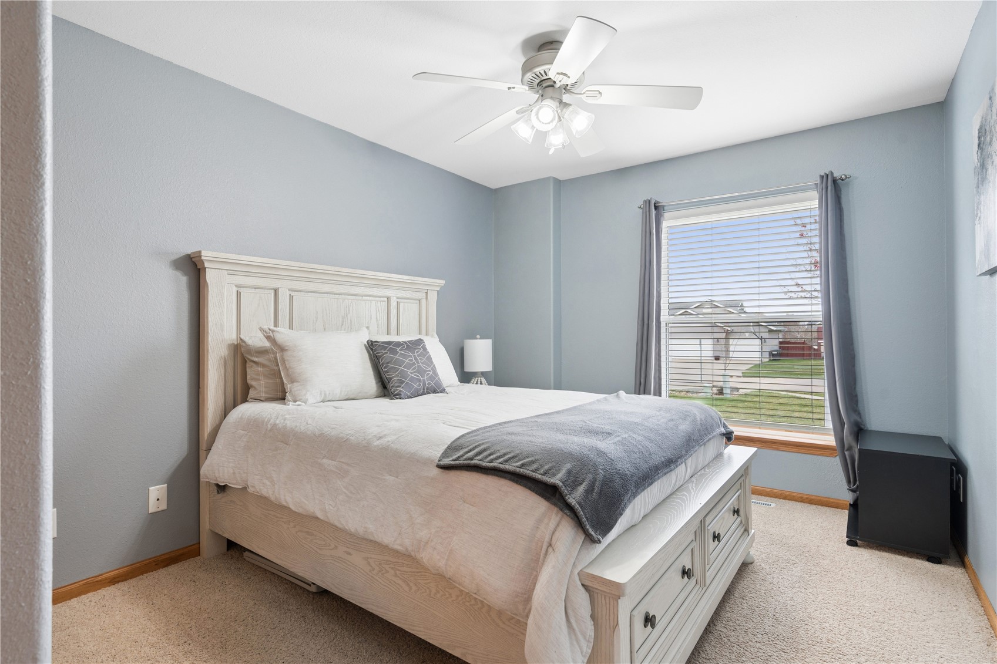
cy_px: 332
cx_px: 498
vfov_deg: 67.4
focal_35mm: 18
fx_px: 498
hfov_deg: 90.0
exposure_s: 1/25
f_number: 8
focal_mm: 18
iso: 400
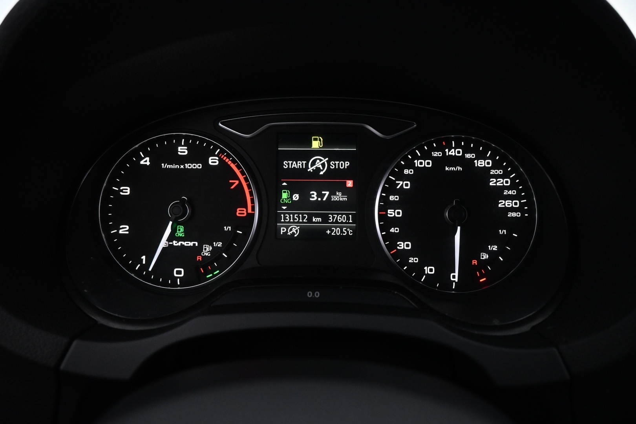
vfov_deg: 53.1
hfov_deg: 73.7
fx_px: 424
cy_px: 212
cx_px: 318
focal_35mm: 24
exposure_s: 1/30
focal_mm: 16
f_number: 4
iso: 2200
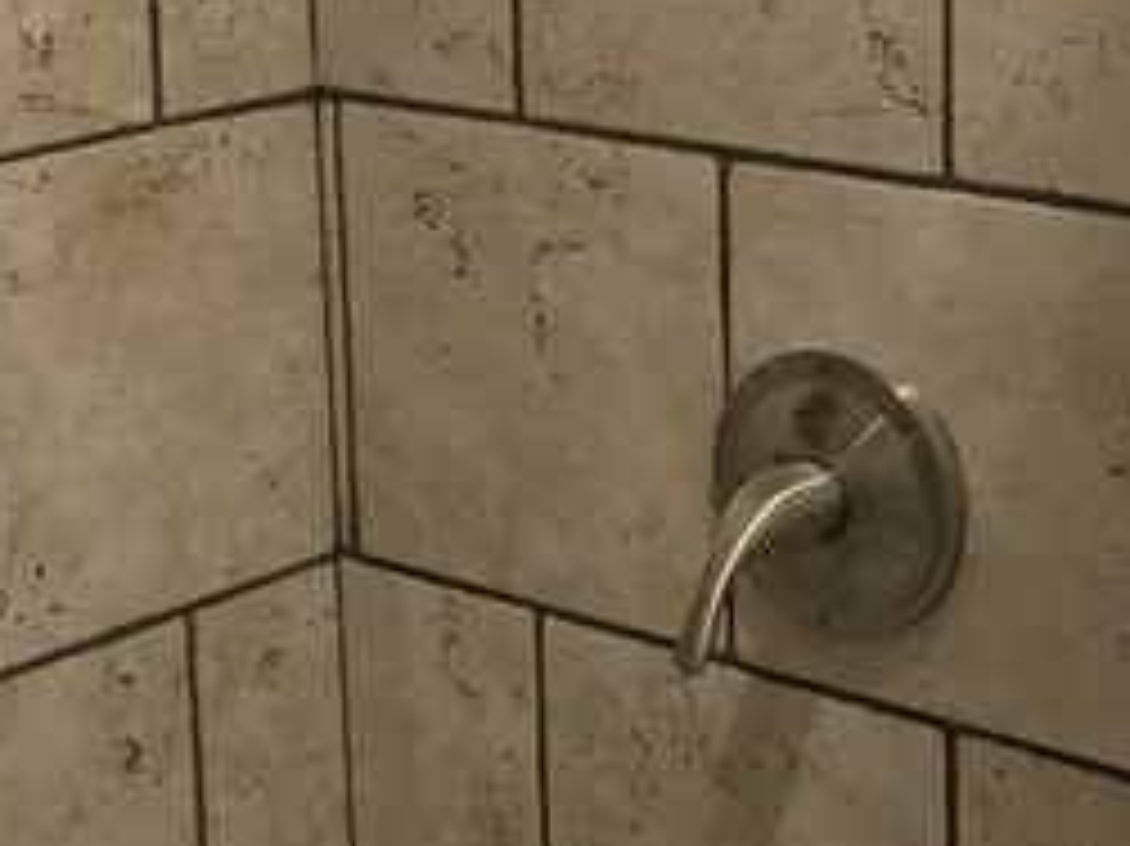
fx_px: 2414
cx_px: 594
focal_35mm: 74
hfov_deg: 26.3
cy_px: 194
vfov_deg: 19.7
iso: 100
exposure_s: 1/10
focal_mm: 4.15
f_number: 2.2
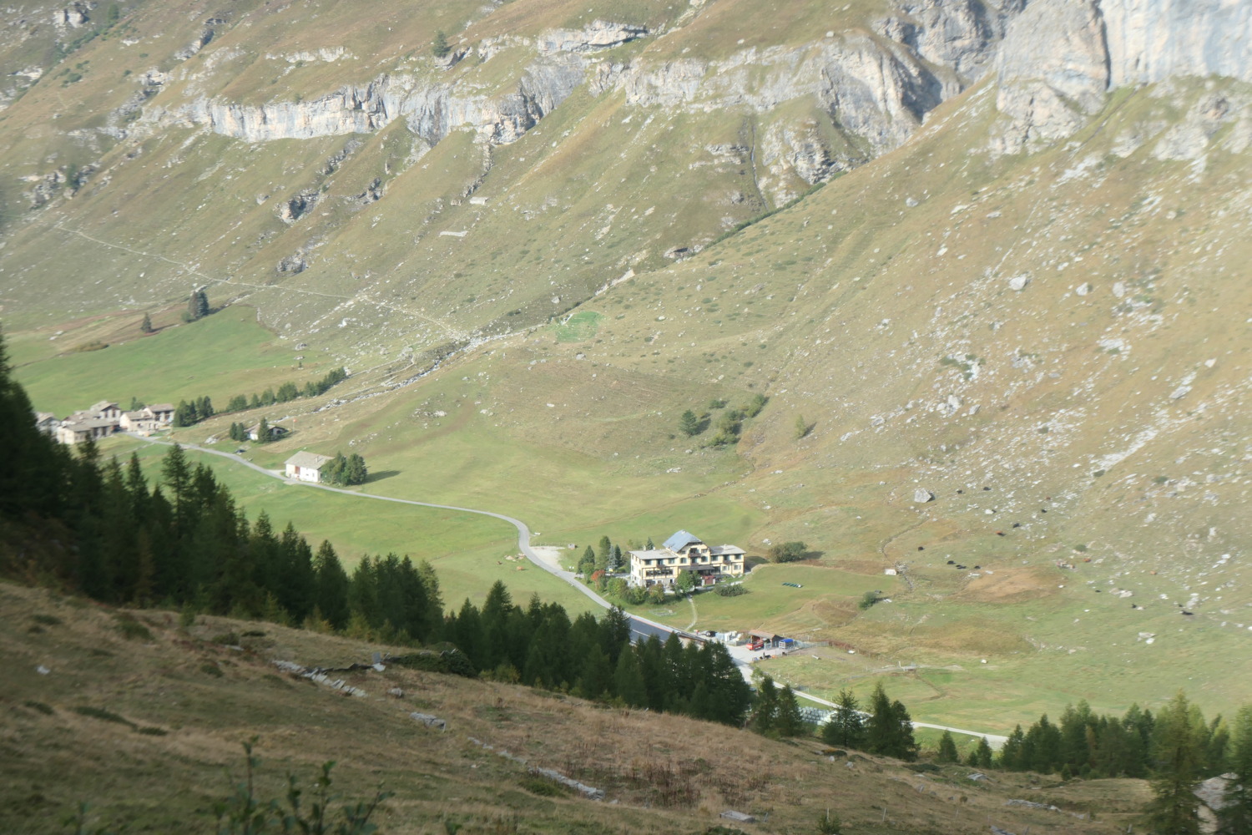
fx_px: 2539
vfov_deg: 18.7
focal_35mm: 73
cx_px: 626
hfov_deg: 27.7
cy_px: 418
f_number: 4.7
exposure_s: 1/640
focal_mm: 26.8
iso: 200
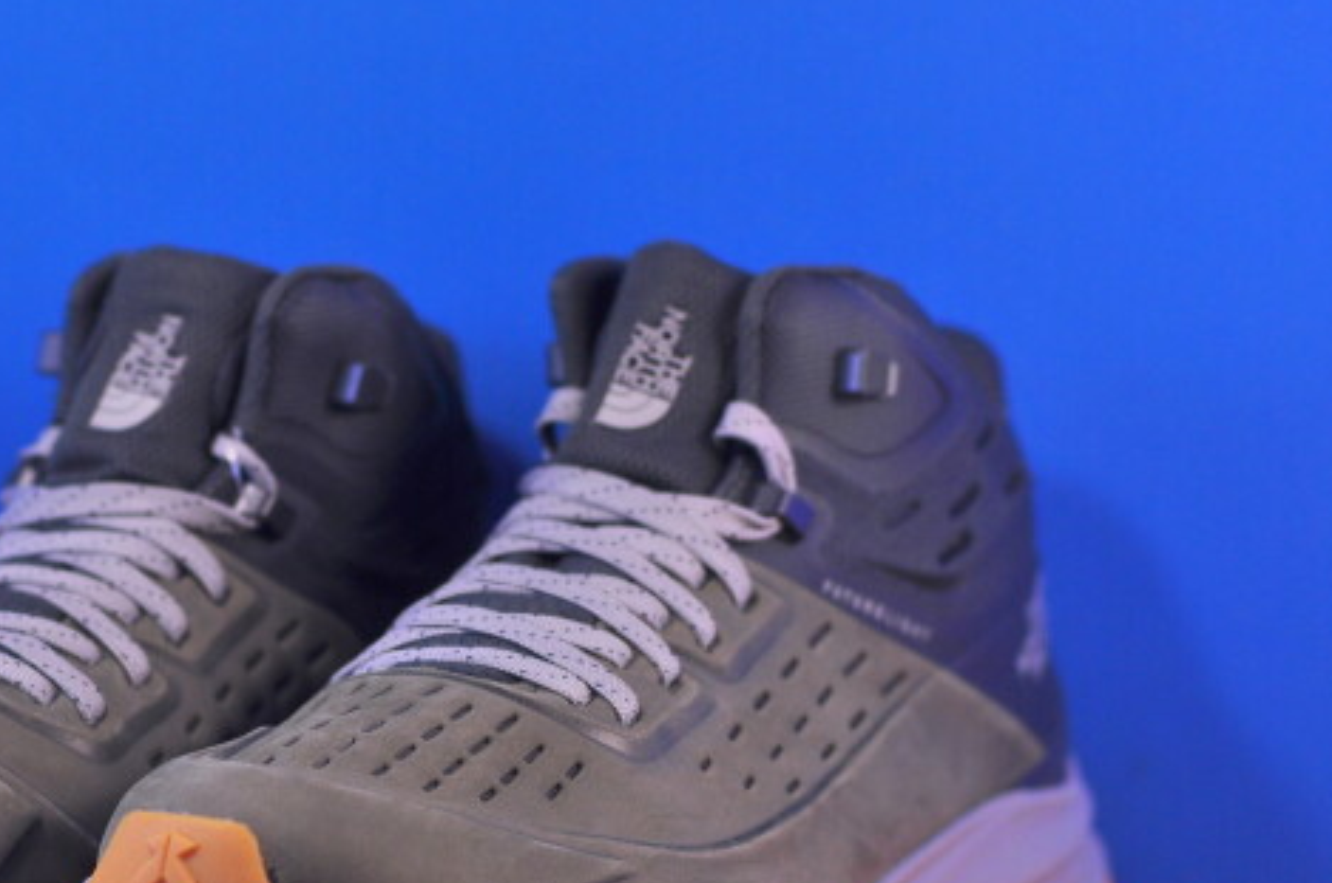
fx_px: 4728
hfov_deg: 16.0
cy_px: 544
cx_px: 375
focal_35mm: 128
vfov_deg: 10.7
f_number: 2.8
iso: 250
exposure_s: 1/320
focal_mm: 50
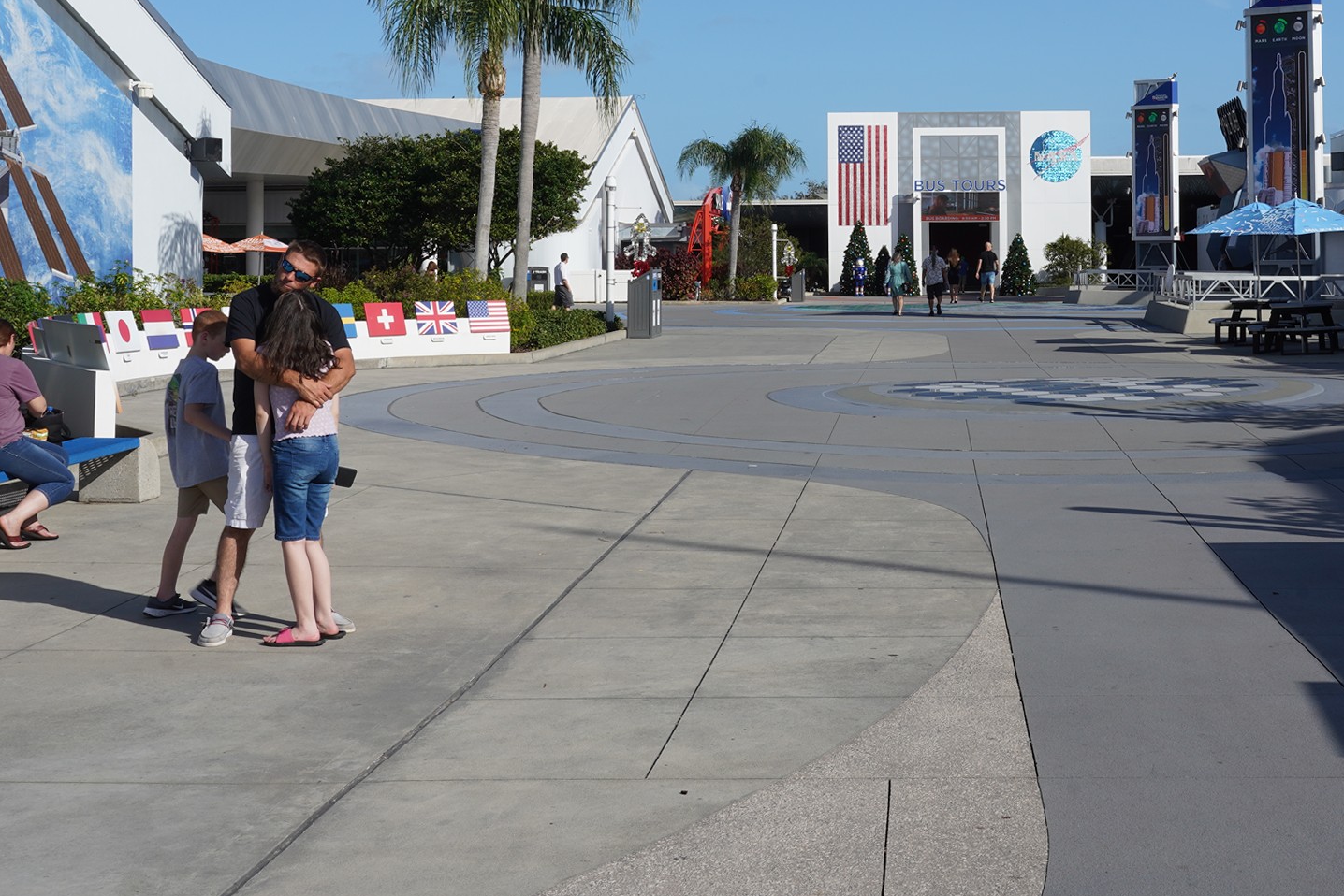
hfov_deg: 48.9
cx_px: 875
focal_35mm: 39
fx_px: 1456
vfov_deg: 33.9
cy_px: 291
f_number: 18
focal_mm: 28
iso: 100
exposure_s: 1/100
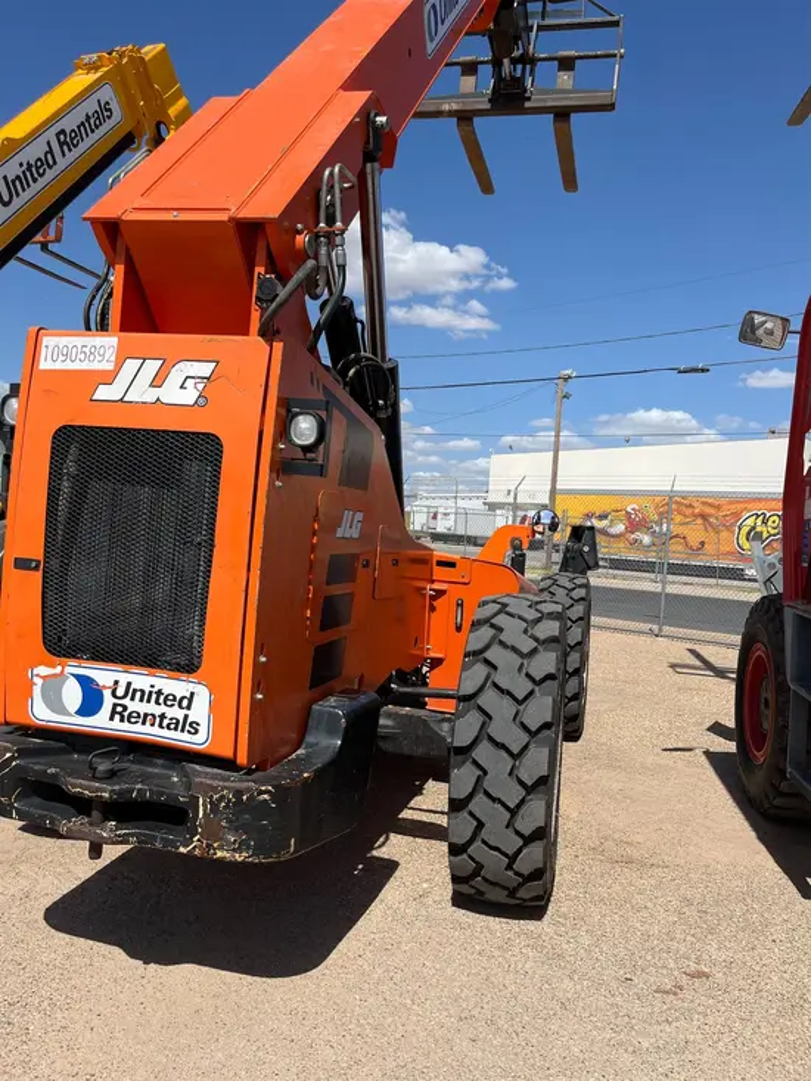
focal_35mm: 26
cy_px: 540
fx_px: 812
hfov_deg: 53.1
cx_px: 406
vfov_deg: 67.3
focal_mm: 5.1
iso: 50
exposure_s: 1/4310
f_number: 1.6
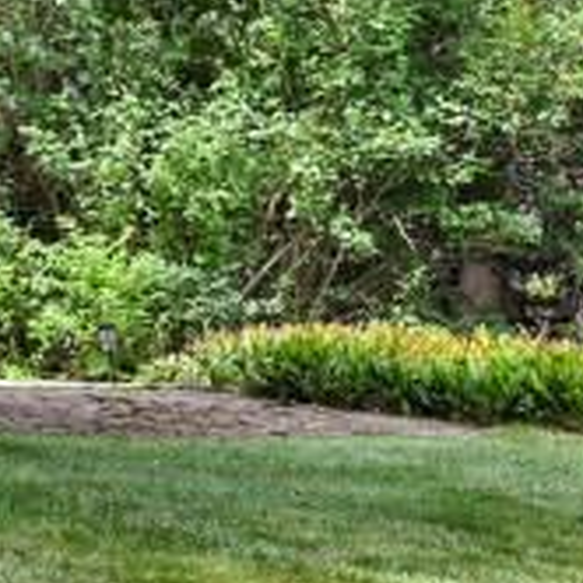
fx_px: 3658
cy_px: -56
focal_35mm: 192
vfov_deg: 9.0
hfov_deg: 7.7
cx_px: -1285
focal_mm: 25
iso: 140
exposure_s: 1/250
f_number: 5.6
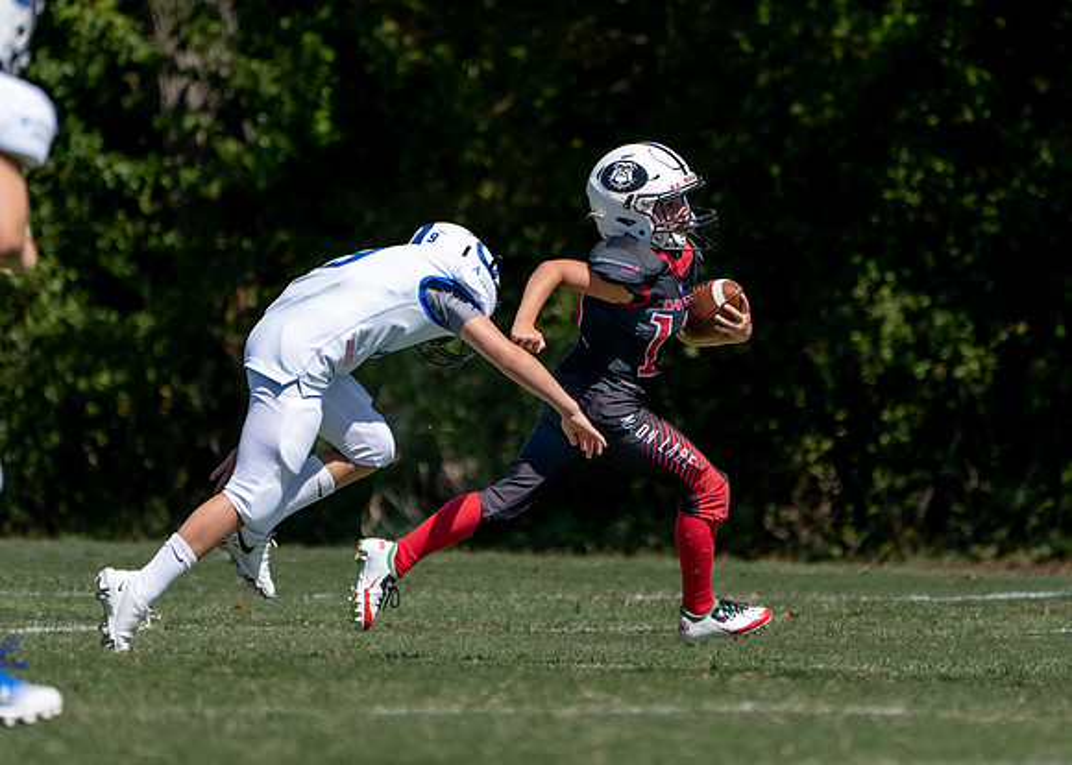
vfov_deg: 2.0
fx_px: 21611
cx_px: 651
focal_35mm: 710
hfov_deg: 2.8
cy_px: 396
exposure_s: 1/1250
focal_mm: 400
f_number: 5.6
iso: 160
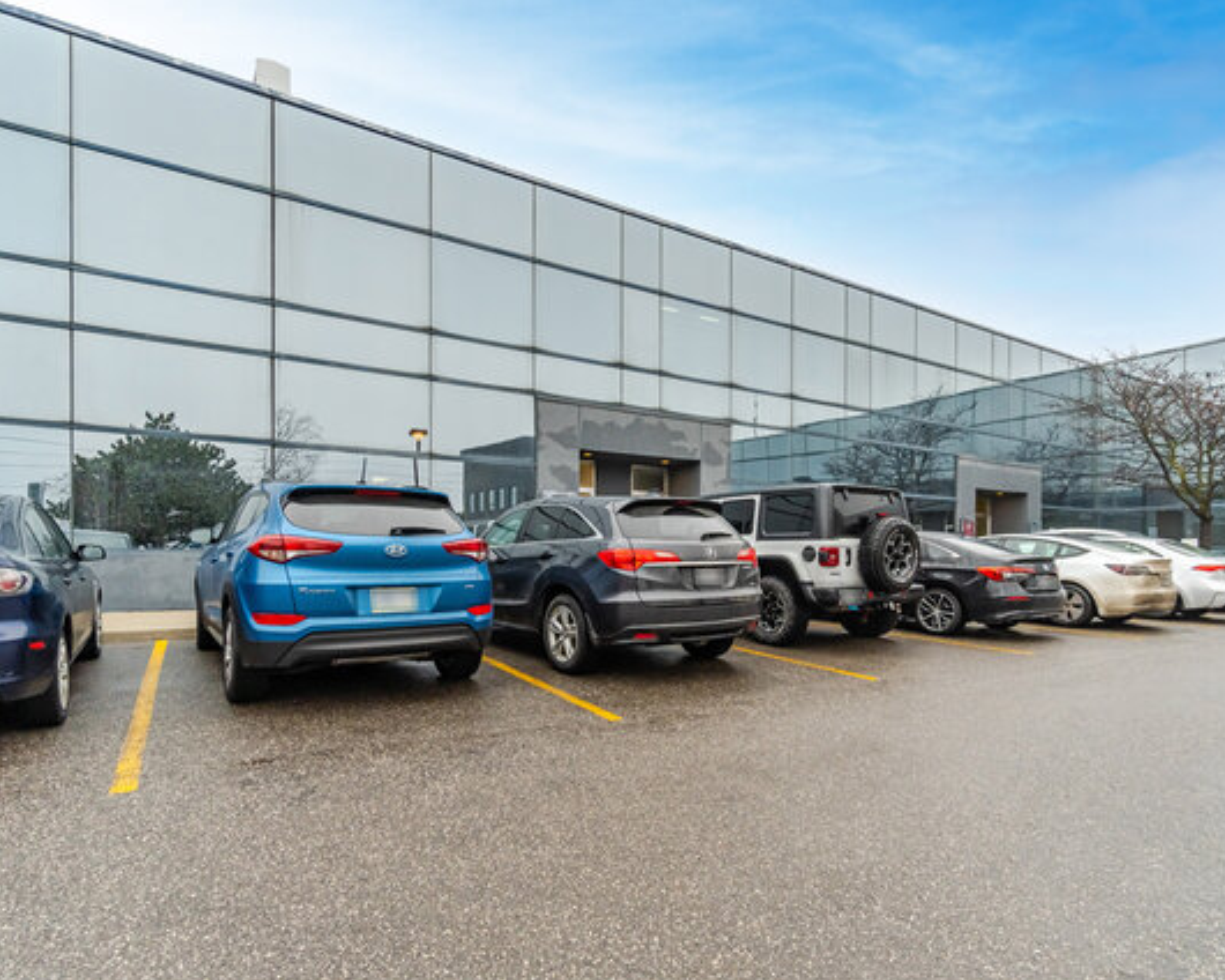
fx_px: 616
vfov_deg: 77.0
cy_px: 491
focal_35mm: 17
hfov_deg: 89.6
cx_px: 589
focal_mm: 10
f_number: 7.1
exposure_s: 1/200
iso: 400
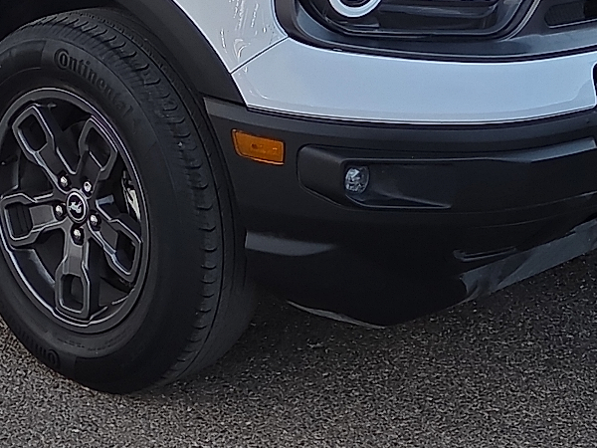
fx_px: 1794
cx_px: 125
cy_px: -90
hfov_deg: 18.7
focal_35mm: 104
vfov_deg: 13.8
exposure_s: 1/714
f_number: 1.8
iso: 25
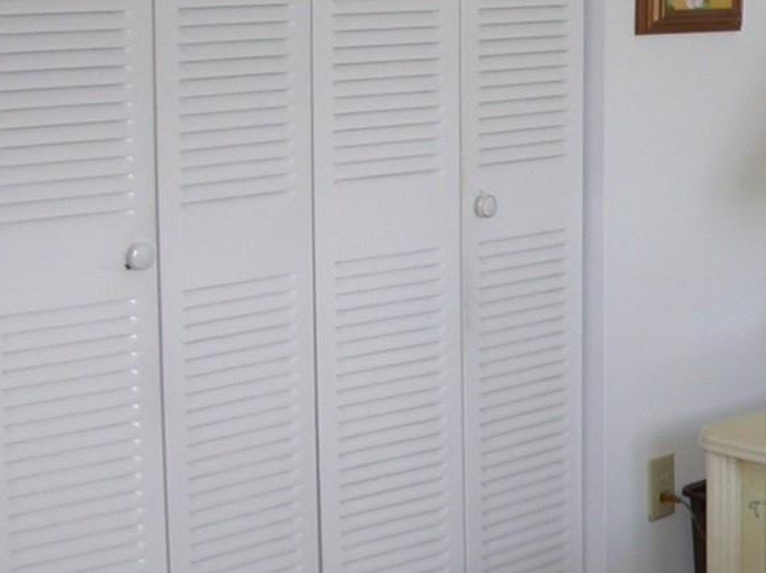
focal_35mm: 104
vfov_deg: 14.2
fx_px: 2300
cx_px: 965
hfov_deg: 17.8
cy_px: 334
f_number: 2.6
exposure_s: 1/30
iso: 100
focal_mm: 7.85
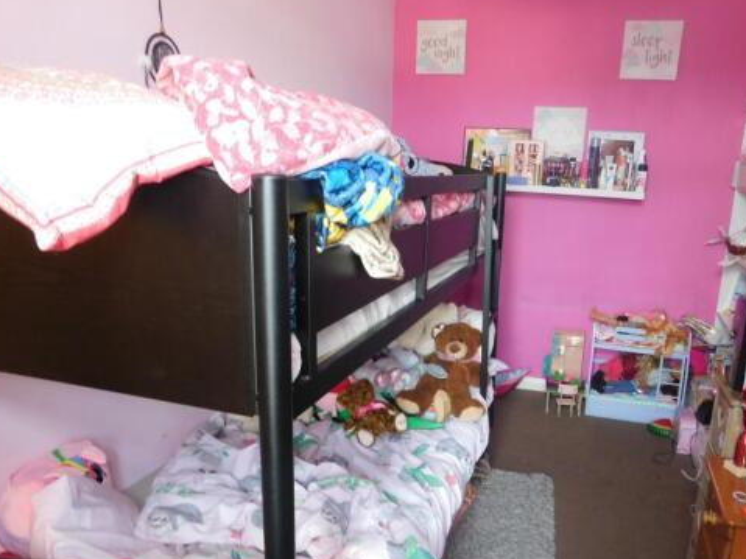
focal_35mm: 28
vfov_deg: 49.6
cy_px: 322
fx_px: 603
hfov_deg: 63.1
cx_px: 435
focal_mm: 4
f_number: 3
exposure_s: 1/10
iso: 400
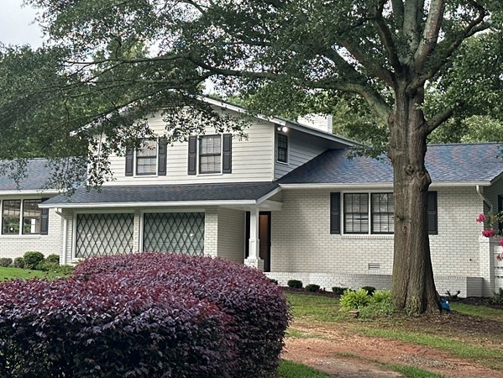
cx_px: 193
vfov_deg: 17.9
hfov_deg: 23.8
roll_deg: -0.9
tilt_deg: +7.9
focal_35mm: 82
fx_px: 1192
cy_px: 108
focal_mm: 6.86
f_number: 1.78
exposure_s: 1/858
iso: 64
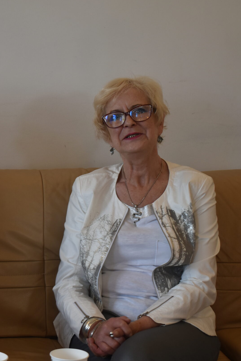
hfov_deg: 13.5
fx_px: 1004
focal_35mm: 100
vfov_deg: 20.4
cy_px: 185
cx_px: 4
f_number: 5
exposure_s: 1/80
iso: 400
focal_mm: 42
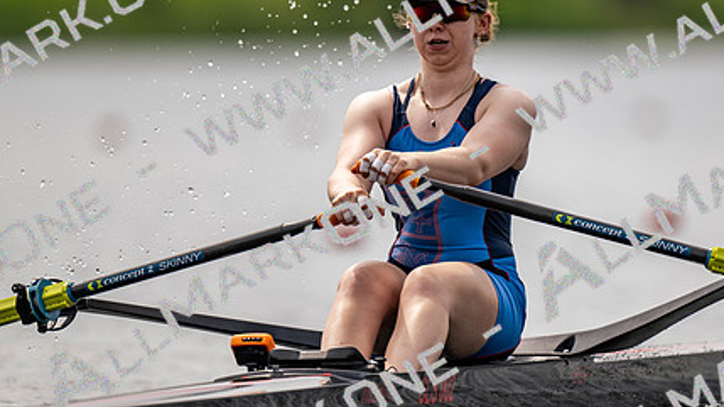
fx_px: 16313
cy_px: 161
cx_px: 393
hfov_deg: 2.5
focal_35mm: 850
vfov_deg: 1.4
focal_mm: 600
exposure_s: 1/2500
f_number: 4
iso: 200
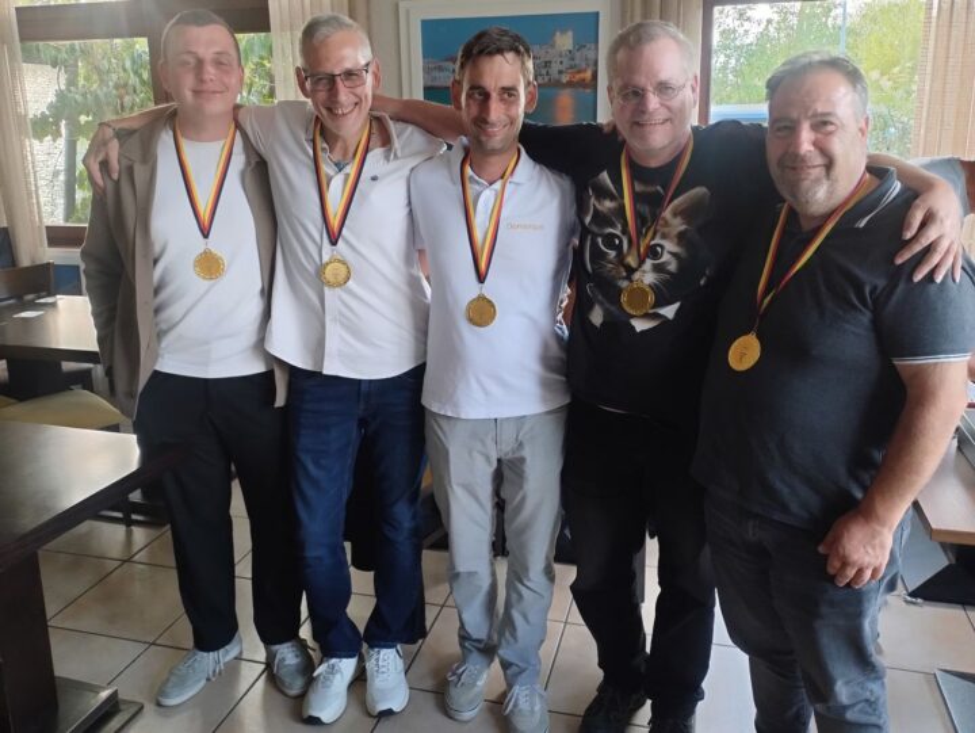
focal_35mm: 25
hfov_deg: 69.4
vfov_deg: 54.9
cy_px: 366
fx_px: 705
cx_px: 488
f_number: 1.7
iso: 1181
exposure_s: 1/33.3
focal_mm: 4.71
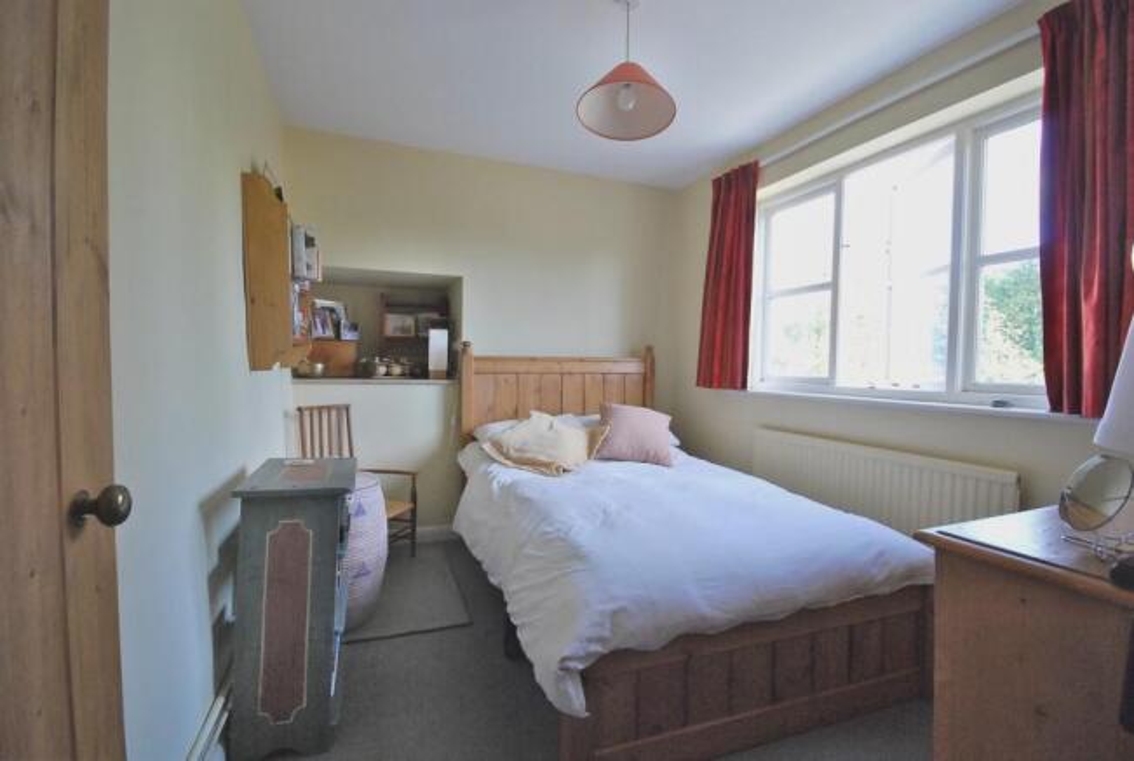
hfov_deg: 100.3
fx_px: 473
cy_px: 380
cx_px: 567
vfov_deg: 77.6
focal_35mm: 15
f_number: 8
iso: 800
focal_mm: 10
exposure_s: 1/60
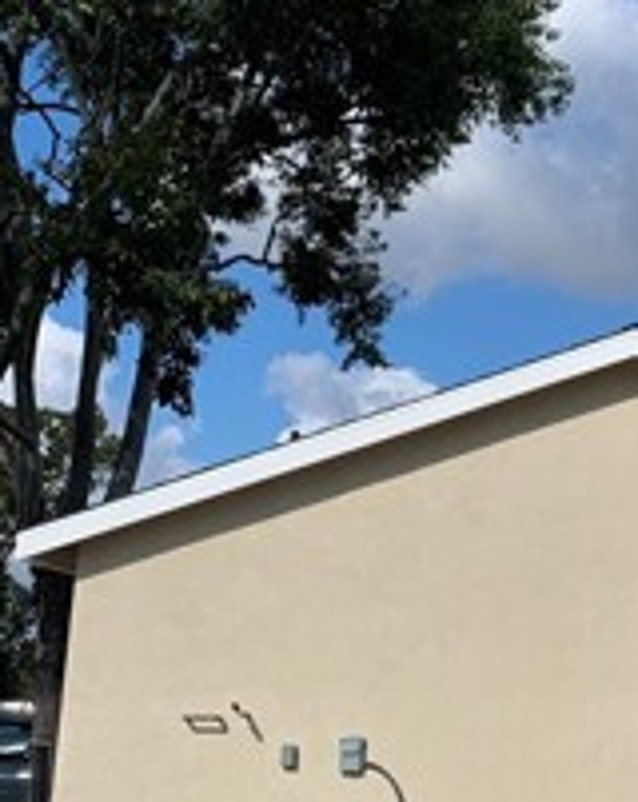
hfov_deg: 18.4
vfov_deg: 23.2
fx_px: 1918
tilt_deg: +18.3
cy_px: 128
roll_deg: -1.1
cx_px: 650
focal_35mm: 81
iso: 25
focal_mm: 4.25
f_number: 1.8
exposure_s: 1/3788
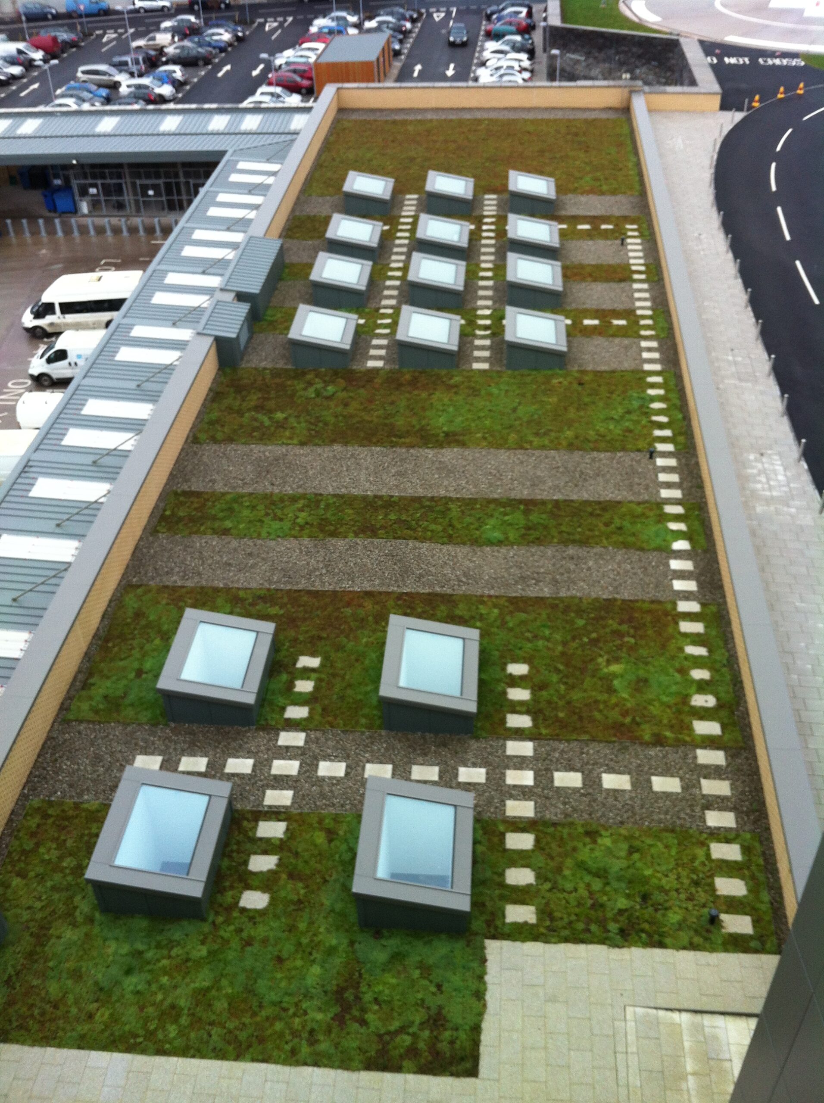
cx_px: 412
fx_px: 1114
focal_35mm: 35
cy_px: 552
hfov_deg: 40.6
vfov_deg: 52.7
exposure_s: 1/154
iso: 80
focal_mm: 3.85
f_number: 2.8
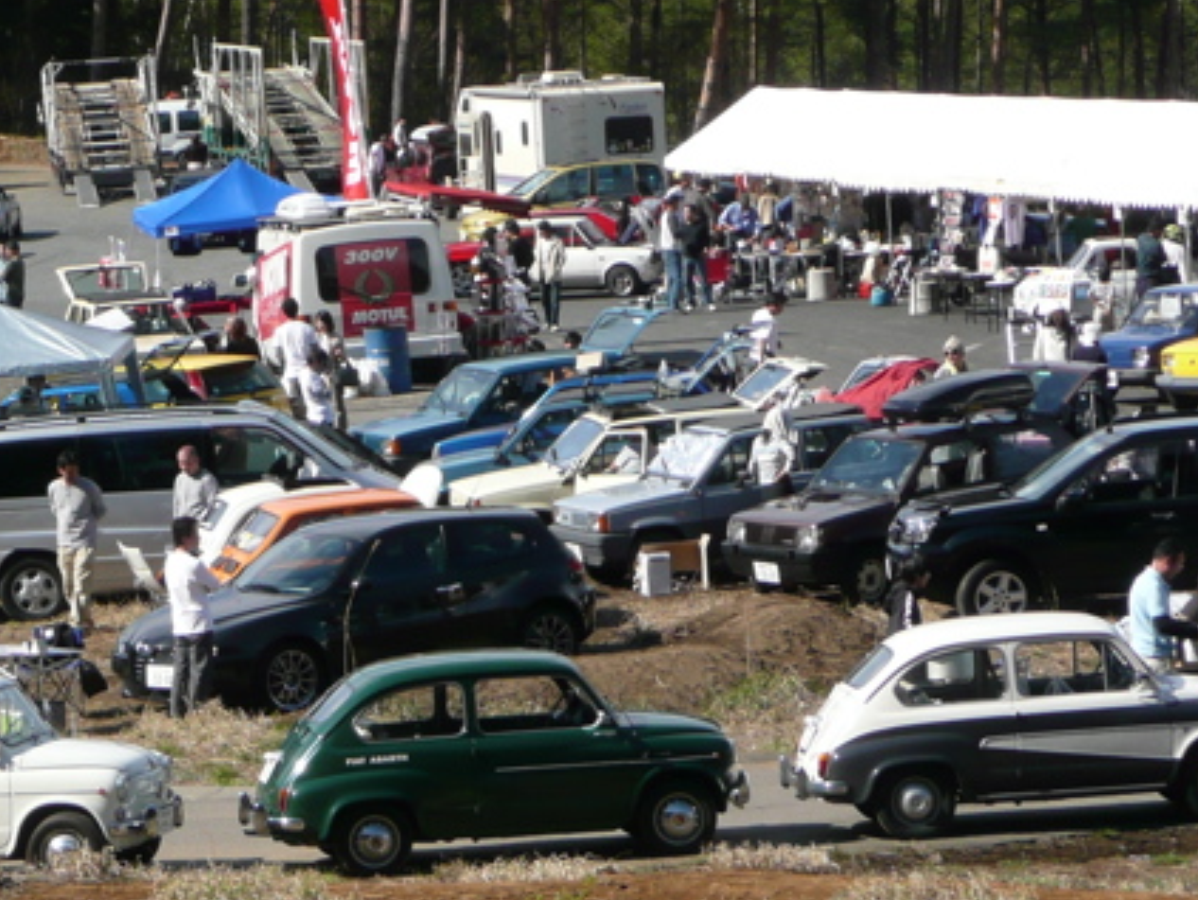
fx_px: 6302
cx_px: 429
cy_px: 512
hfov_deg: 10.9
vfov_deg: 8.2
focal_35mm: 182
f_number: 4.7
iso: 100
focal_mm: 13.7
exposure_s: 1/500
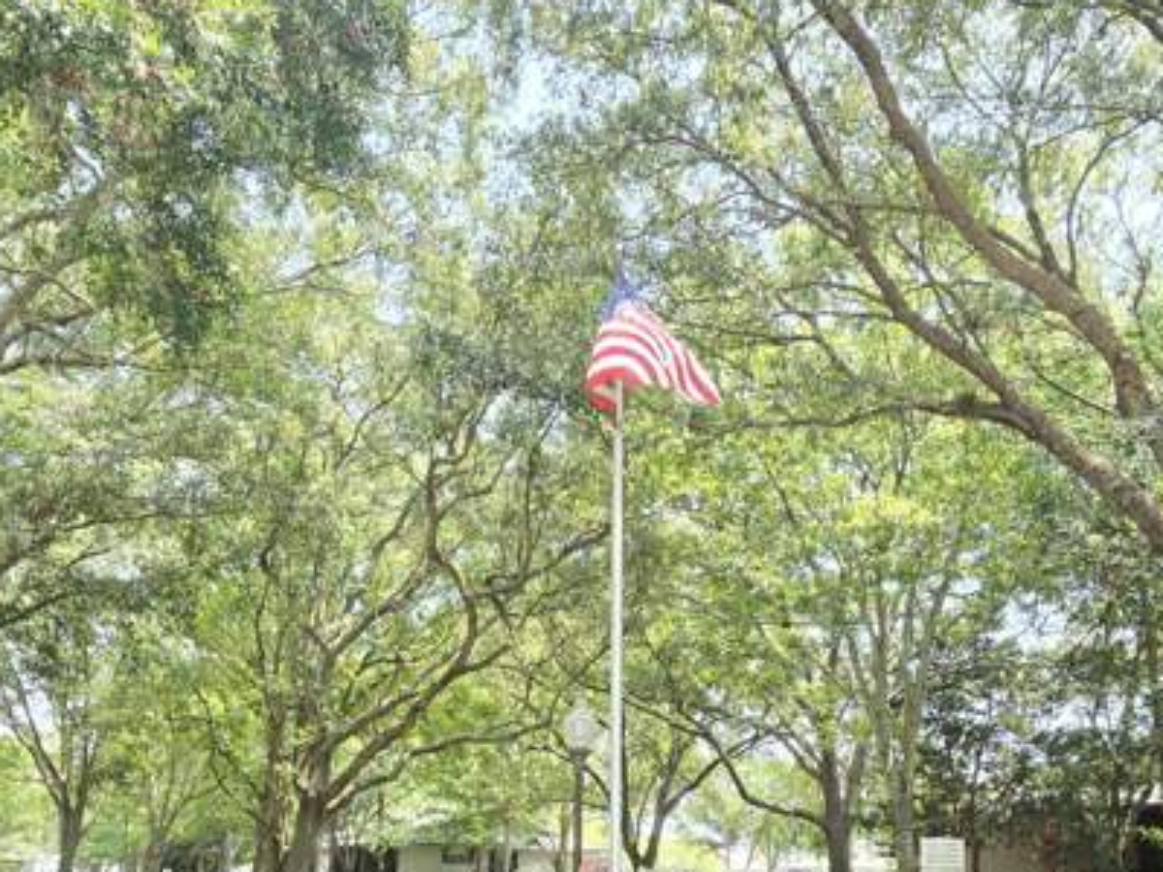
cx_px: 579
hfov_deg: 67.3
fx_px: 874
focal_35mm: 26
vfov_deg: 48.8
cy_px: 741
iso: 50
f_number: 2.2
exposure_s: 1/186
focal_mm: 2.2
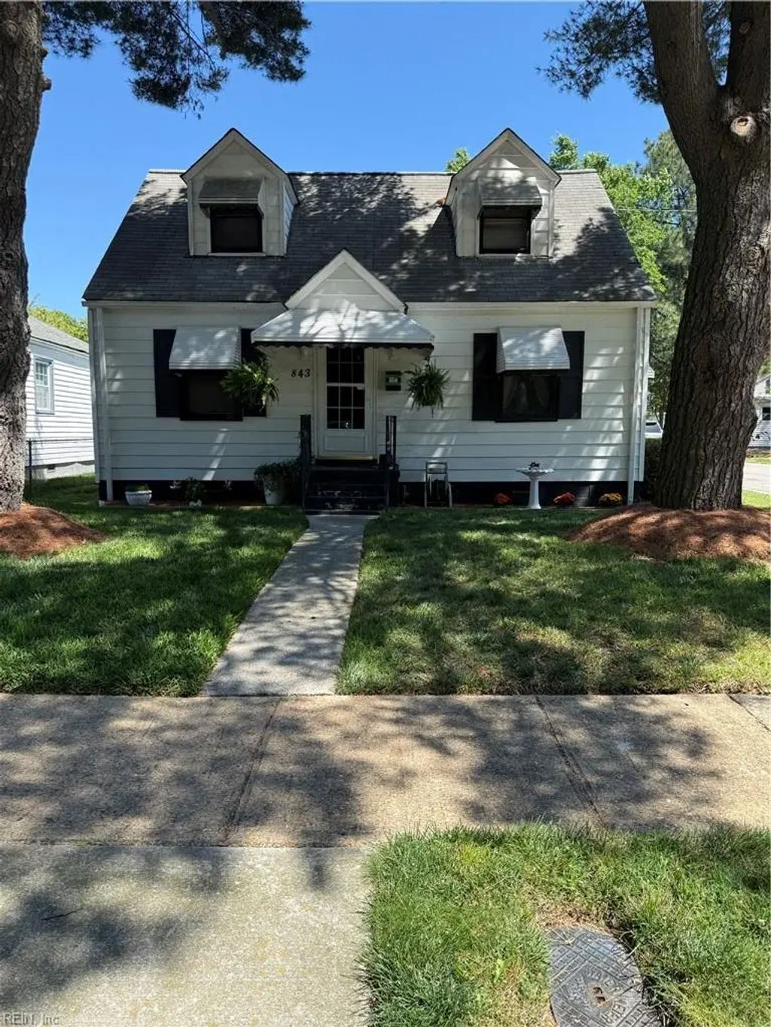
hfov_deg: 56.8
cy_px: 514
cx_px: 386
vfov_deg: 71.6
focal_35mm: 24
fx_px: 713
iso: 80
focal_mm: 6.76
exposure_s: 1/1361
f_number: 1.78
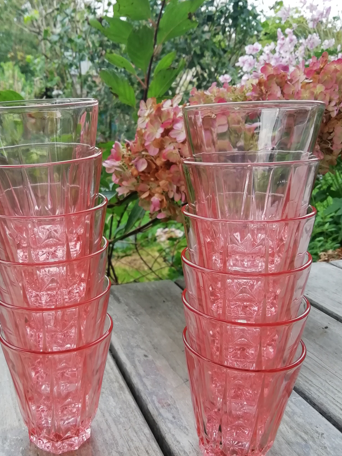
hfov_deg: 42.7
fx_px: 435
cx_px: 136
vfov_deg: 55.3
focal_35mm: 33
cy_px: 243
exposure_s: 1/100
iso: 64
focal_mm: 3.21
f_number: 2.2
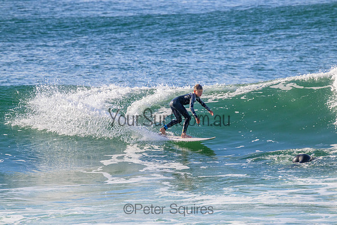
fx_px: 7490
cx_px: 168
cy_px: 112
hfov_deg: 2.6
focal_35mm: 800
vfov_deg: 1.7
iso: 2000
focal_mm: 800
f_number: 11
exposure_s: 1/2000
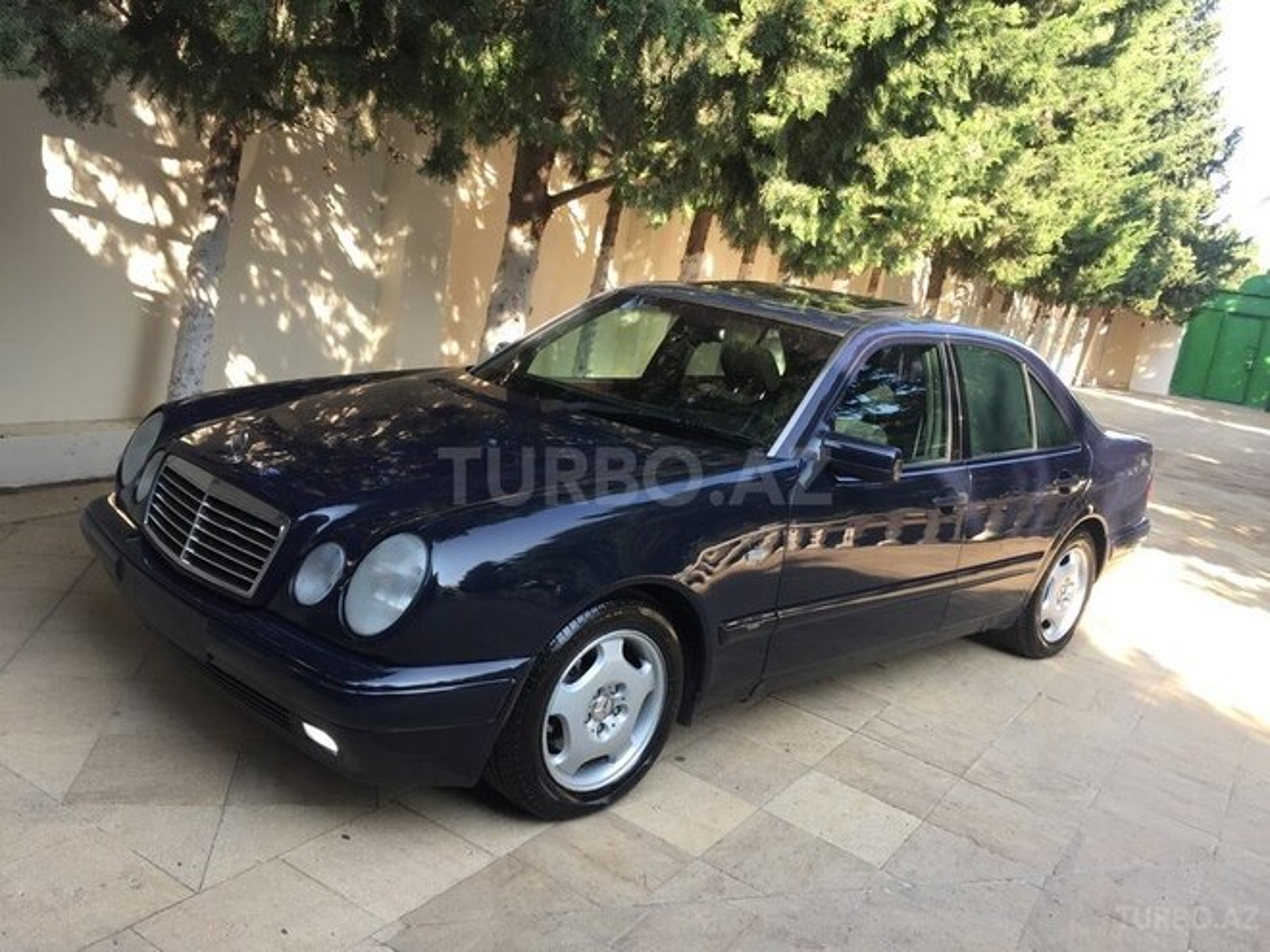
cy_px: 476
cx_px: 635
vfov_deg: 48.2
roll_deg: -9.7
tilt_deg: -11.7
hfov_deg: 61.7
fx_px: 1064
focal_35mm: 29
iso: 32
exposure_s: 1/175
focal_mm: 4.15
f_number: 2.2
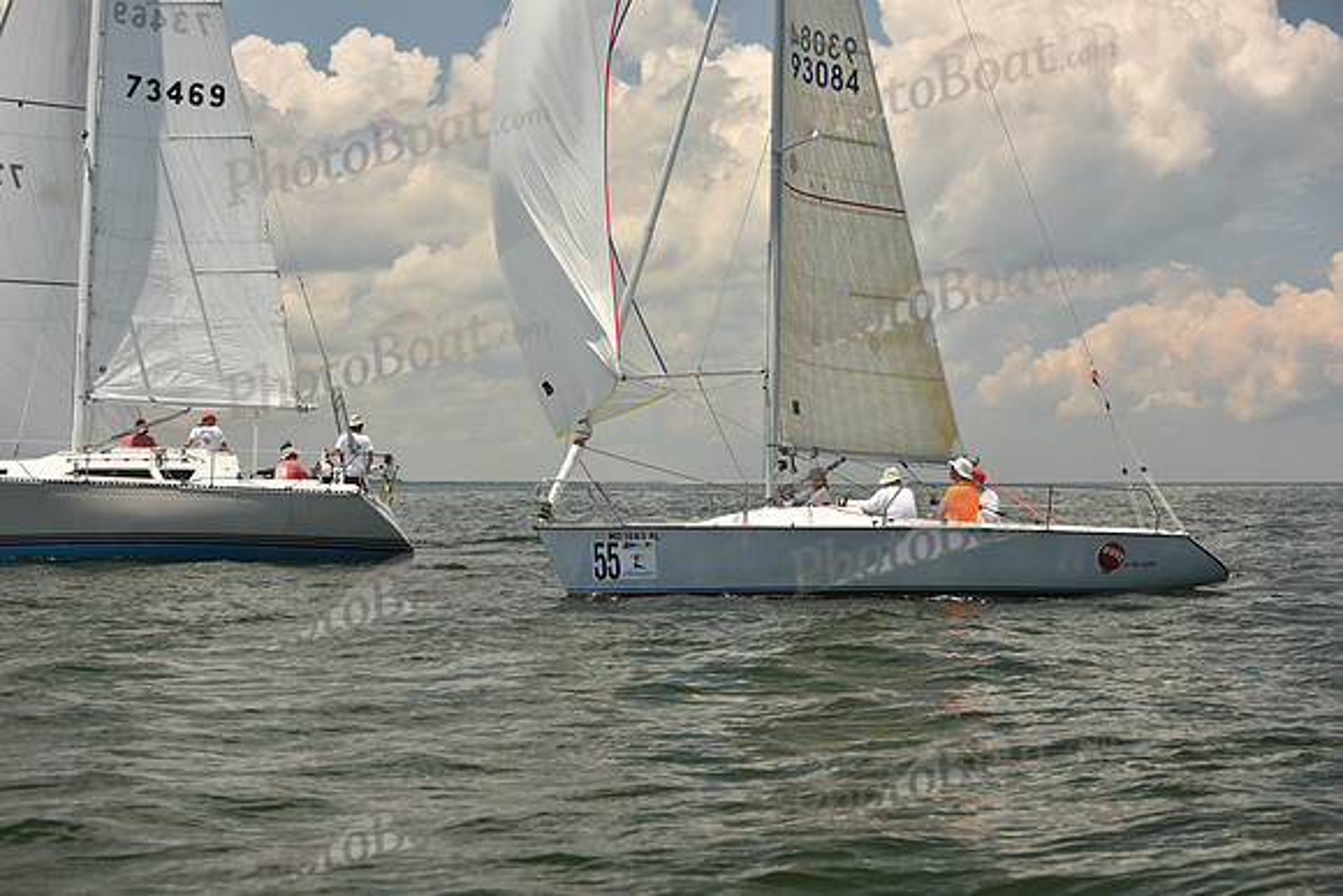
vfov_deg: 19.5
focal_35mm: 70
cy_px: 448
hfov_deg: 28.8
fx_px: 2612
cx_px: 672
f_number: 5.6
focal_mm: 70
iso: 320
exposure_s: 1/1250
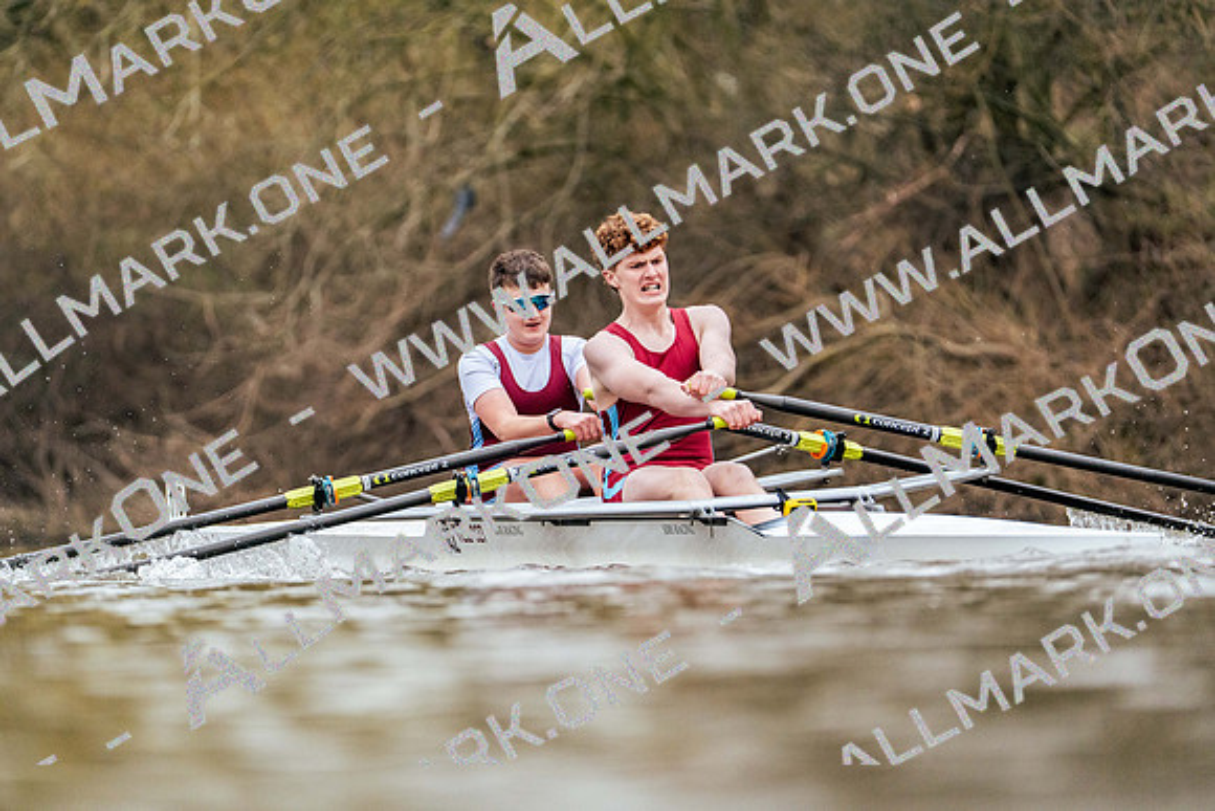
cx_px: 608
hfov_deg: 4.6
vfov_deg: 3.1
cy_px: 406
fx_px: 15123
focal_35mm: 448
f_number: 6.3
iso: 5000
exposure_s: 1/2000
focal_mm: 448
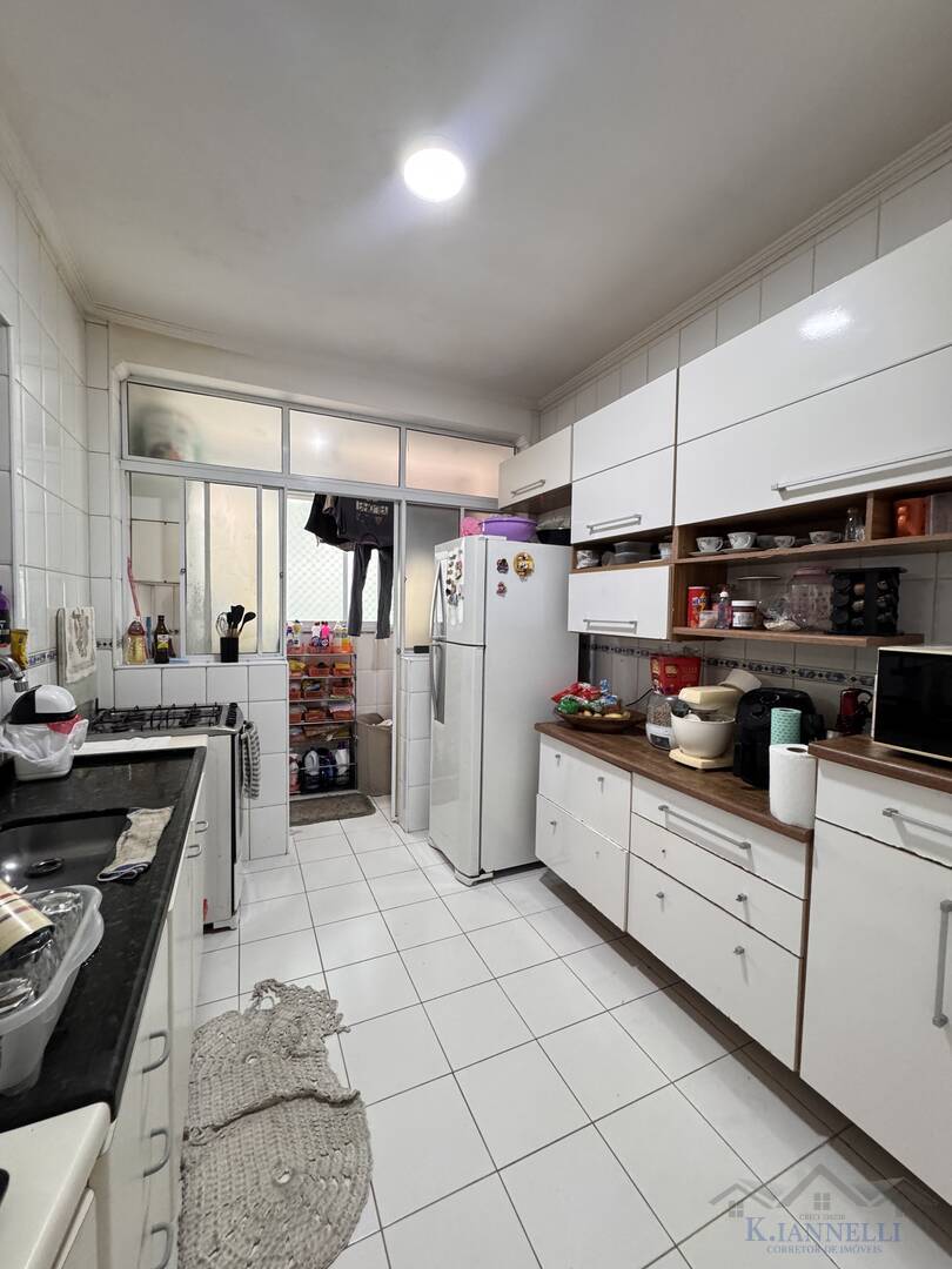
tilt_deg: -2.3
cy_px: 634
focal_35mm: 14
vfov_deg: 102.1
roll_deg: +0.1
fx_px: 513
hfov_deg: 85.7
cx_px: 476
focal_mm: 2.22
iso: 320
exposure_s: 1/60
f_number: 2.2
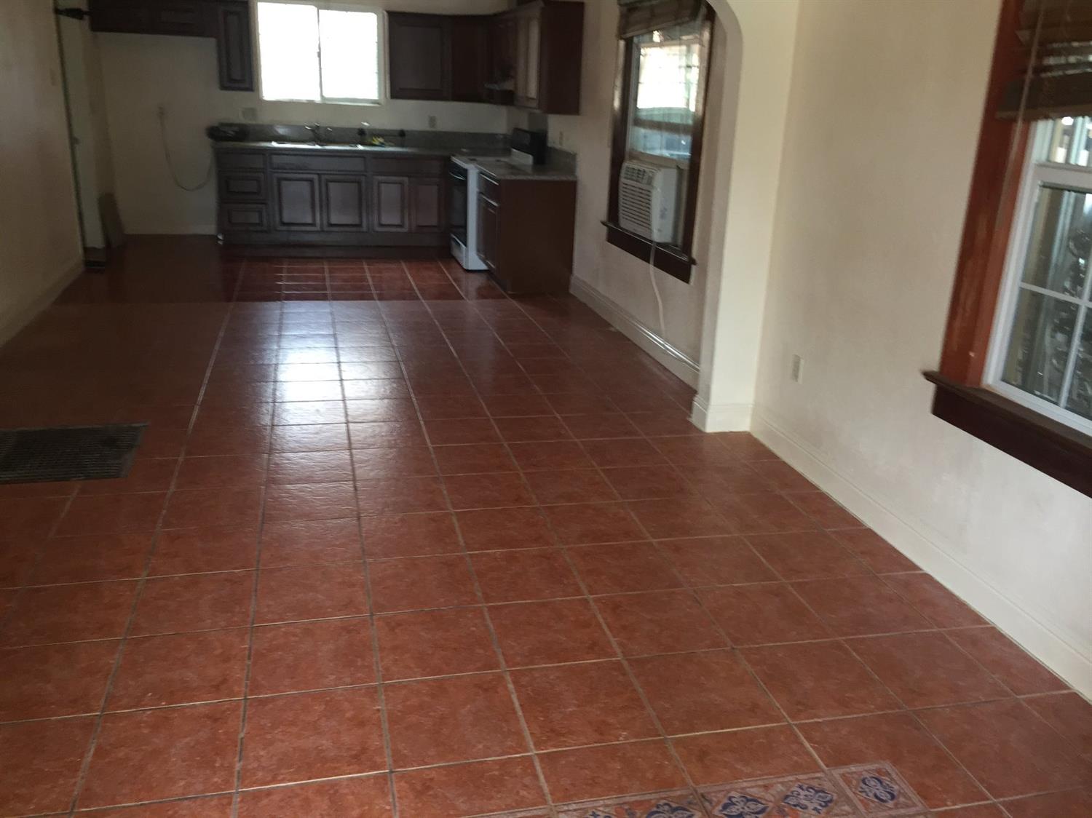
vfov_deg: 48.2
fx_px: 915
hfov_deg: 61.7
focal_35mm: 29
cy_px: 409
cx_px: 546
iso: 160
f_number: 2.2
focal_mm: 4.15
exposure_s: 1/30
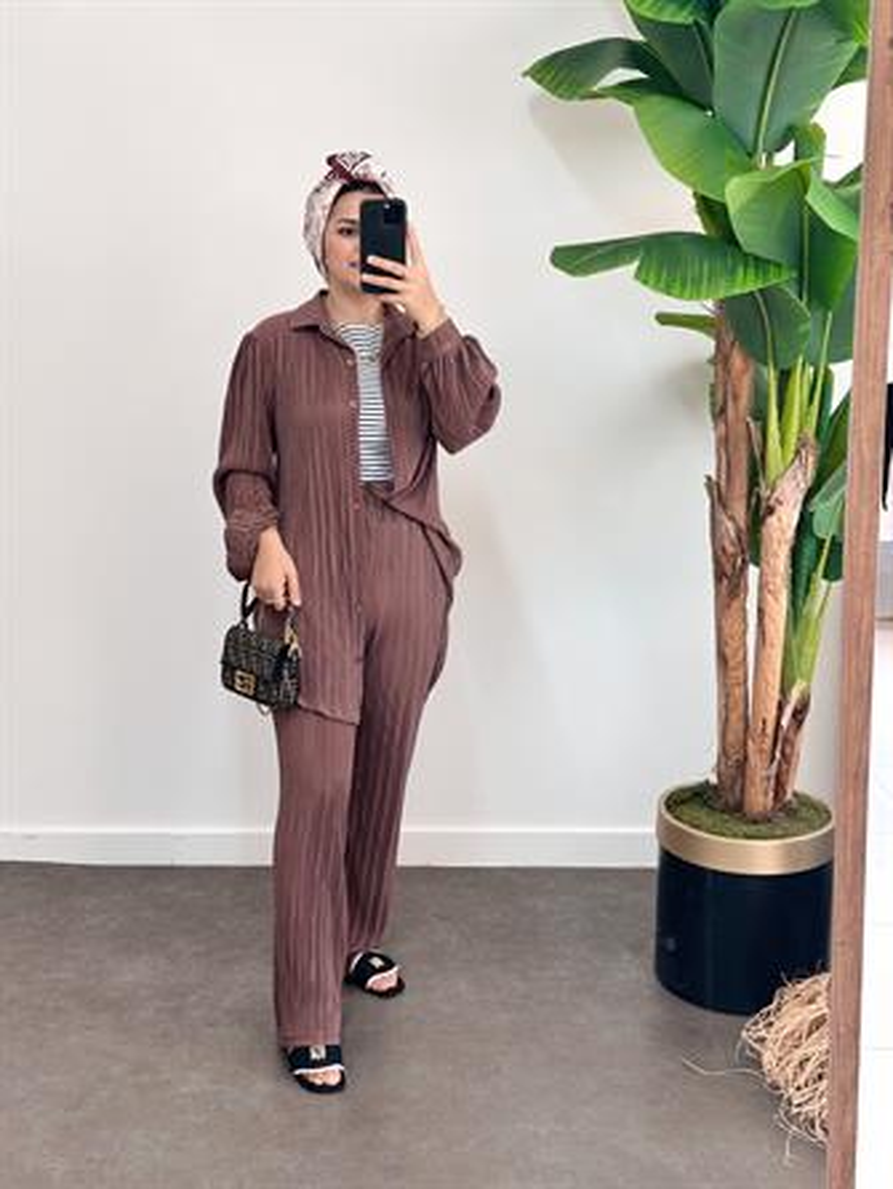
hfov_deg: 30.3
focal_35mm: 48
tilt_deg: -9.3
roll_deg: -0.1
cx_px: 446
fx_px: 1649
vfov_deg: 39.6
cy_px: 594
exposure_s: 1/120
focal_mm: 6.86
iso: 80
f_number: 1.78
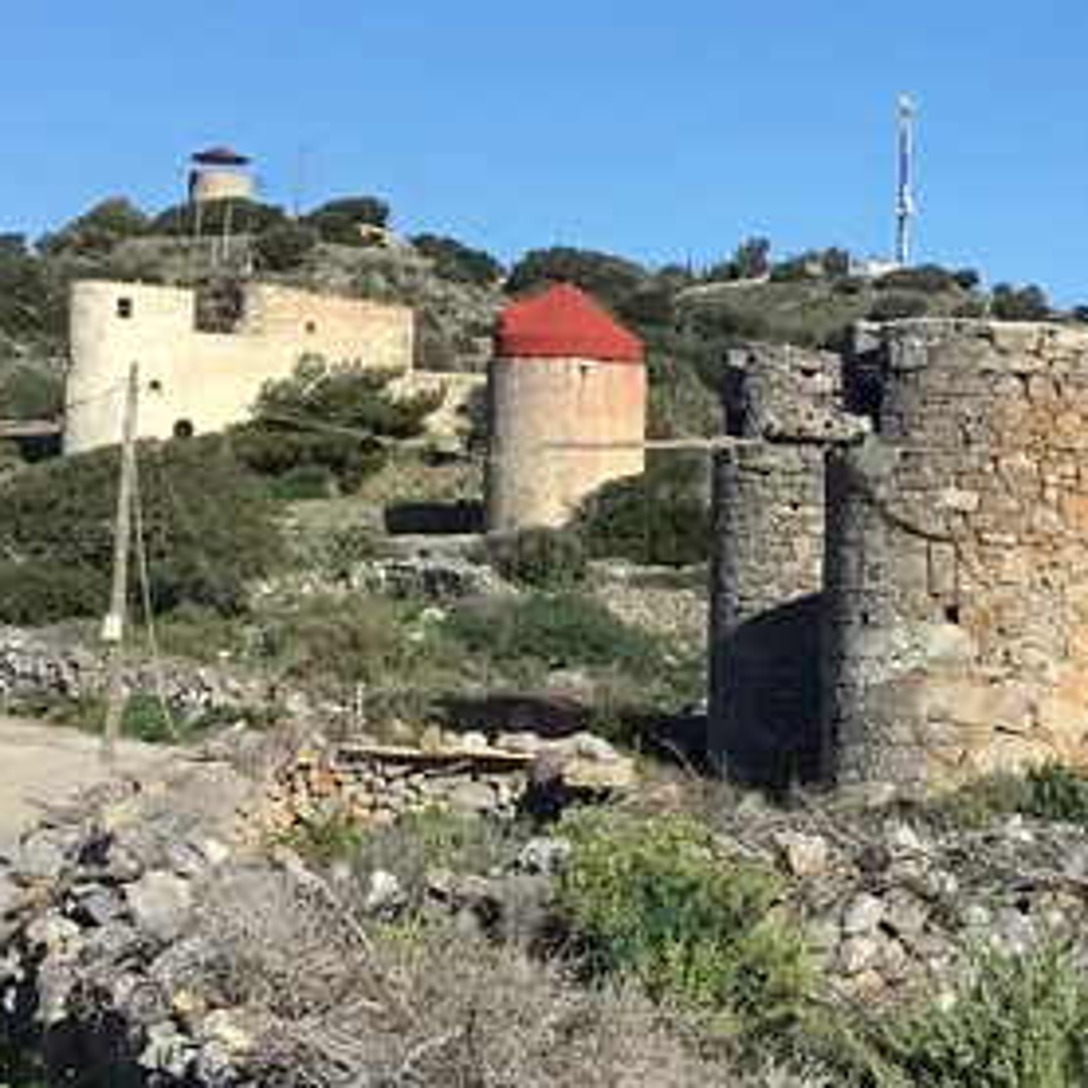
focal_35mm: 79
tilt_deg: -1.7
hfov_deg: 21.8
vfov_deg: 21.9
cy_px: 656
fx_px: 2809
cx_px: 723
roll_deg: -0.6
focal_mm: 3.3
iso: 25
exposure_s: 1/1431
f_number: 2.4
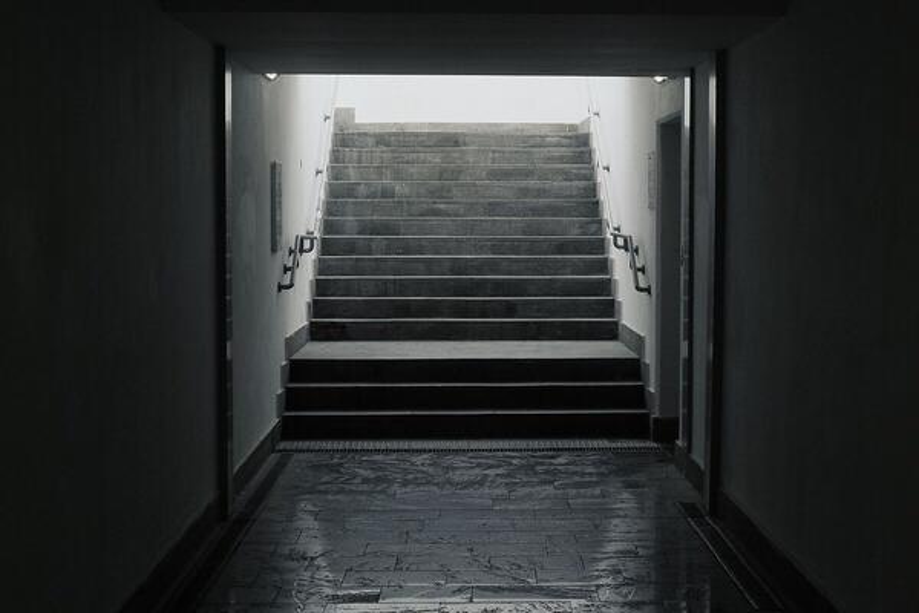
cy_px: 306
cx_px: 460
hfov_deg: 46.4
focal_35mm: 42
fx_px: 1072
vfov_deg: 31.9
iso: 1600
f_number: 8
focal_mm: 27.7
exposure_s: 1/105
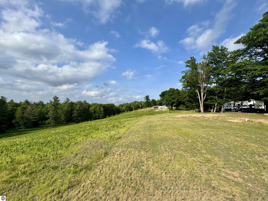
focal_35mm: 14
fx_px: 108
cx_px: 134
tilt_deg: +3.2
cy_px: 100
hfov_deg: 102.1
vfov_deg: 85.7
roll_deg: -1.8
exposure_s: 1/1976
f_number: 2.2
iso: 50
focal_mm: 2.22
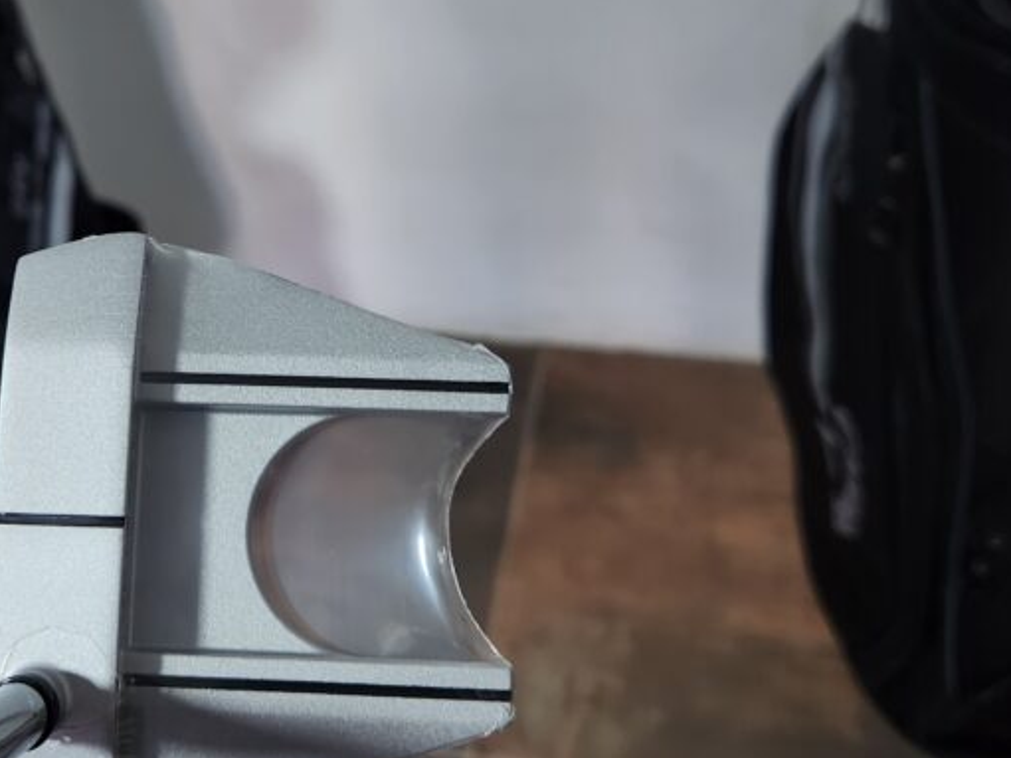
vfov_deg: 38.8
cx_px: 247
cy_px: 204
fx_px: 1051
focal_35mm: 36
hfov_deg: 49.2
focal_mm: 5.4
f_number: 1.8
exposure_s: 1/100
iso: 160
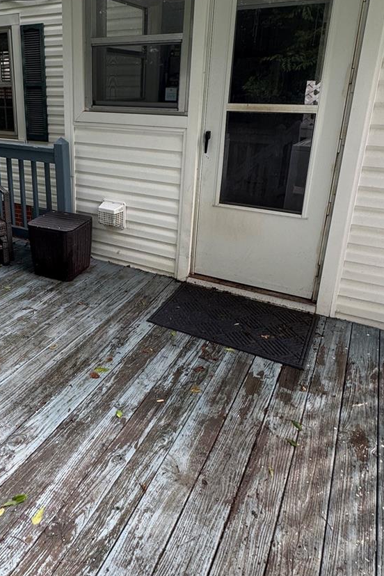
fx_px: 432
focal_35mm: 27
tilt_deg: -18.8
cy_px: 224
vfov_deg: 66.6
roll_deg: -0.4
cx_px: 102
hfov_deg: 46.4
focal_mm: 2.22
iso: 64
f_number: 2.2
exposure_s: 1/120
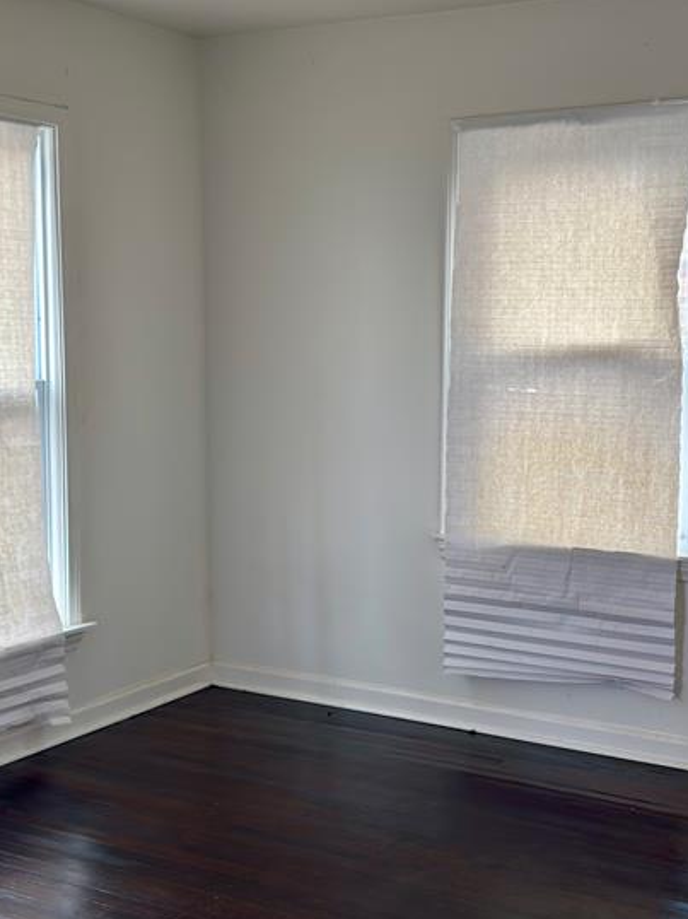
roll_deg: -2.1
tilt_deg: -8.0
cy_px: 489
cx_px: 423
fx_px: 1326
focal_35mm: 50
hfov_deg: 29.0
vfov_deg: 38.2
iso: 64
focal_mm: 6.76
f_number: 1.78
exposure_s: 1/121
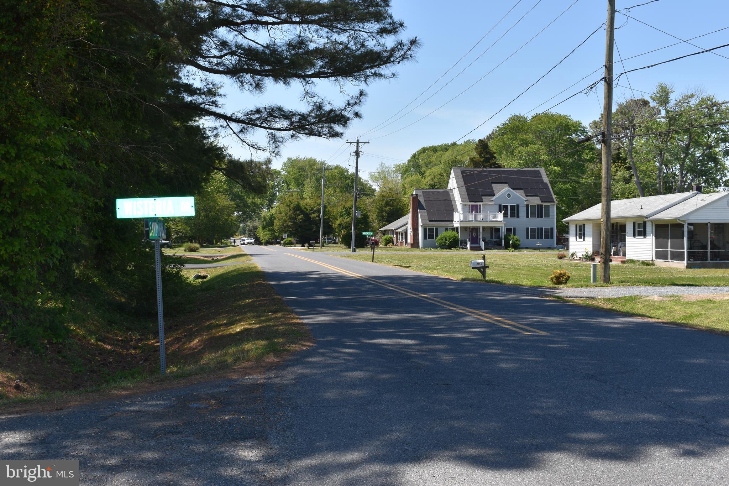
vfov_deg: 34.2
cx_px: 364
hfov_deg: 49.6
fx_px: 790
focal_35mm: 39
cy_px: 243
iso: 100
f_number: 9
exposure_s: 1/200
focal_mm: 26
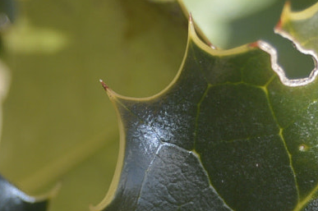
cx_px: 286
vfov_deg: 4.0
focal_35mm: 341
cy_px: 329
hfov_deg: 6.0
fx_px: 3009
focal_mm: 55
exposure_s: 1/160
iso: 100
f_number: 5.6
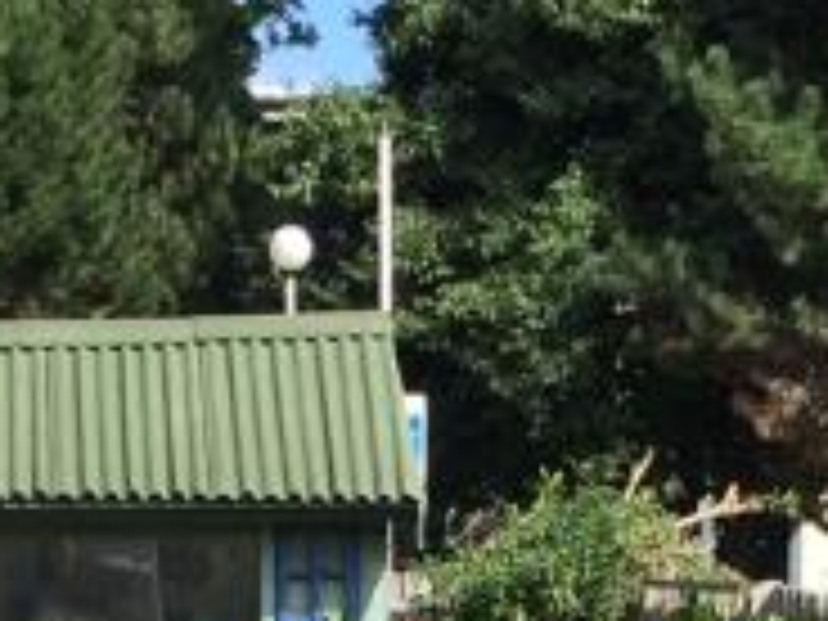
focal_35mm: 161
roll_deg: +0.1
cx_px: 374
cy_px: 1624
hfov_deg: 12.3
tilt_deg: -14.4
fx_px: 3851
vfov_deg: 8.3
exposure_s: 1/1236
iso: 32
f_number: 2.2
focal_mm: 4.15
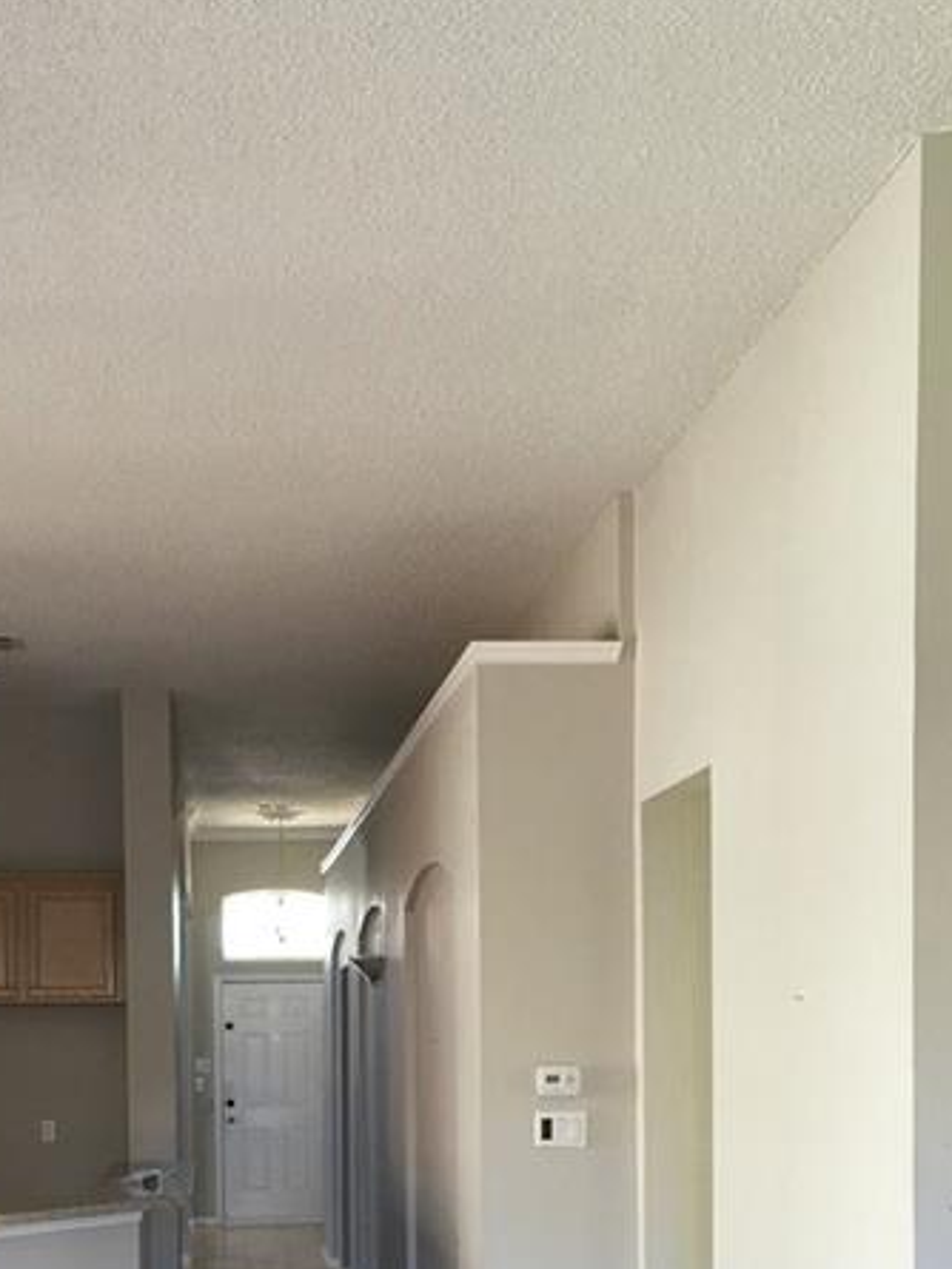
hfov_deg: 28.9
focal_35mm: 50
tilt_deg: -0.7
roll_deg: +2.1
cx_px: 325
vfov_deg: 36.4
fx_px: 1833
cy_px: 1075
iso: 40
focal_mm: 4.15
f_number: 2.2
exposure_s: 1/15
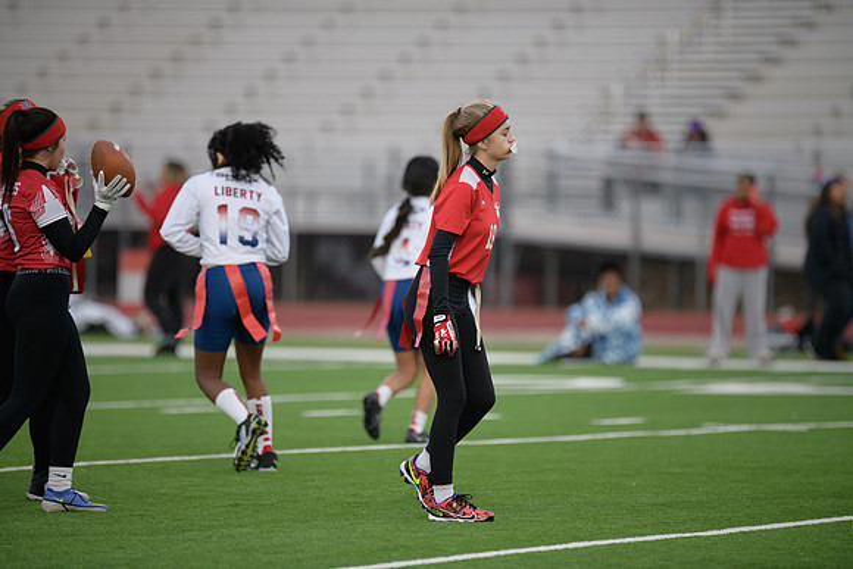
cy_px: 284
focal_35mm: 300
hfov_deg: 6.9
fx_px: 7110
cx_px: 426
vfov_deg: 4.6
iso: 1100
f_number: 2.8
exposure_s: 1/1600
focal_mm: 300
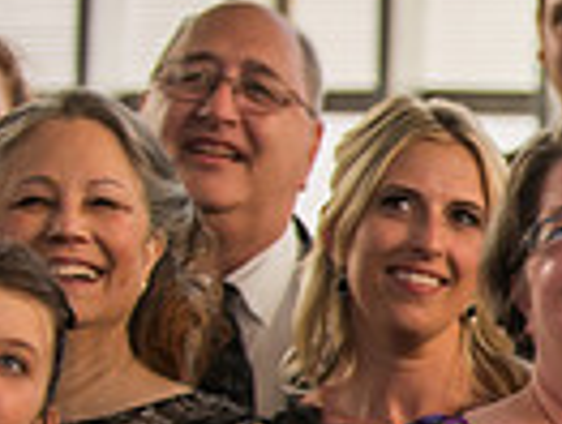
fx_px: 4835
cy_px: 452
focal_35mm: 297
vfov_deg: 5.0
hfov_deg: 6.4
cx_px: 1206
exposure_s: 1/250
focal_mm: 70
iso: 250
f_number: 2.8
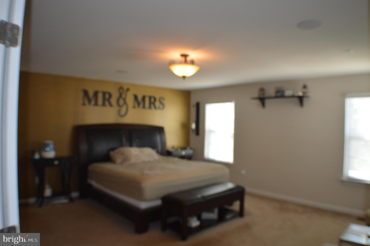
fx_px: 339
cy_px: 123
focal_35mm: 33
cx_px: 185
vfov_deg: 39.9
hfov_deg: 57.3
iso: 400
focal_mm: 22
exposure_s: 1/80
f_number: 4
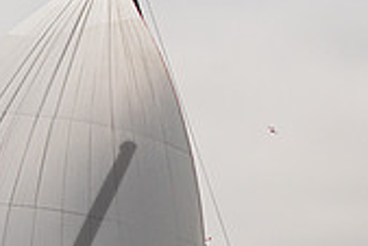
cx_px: 165
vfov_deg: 4.9
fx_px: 2834
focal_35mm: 277
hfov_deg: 7.4
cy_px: 389
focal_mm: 79
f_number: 8
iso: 500
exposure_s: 1/4000
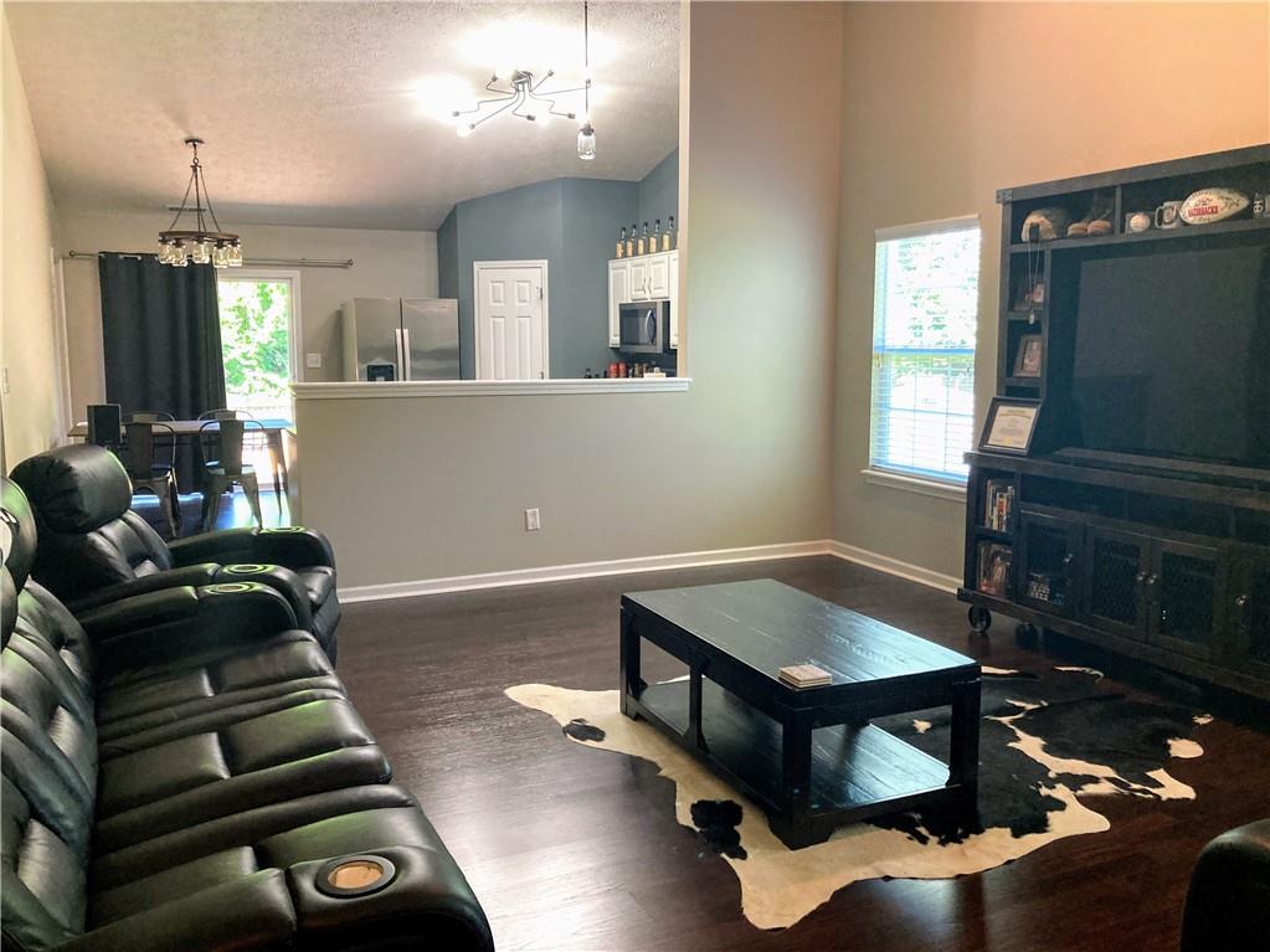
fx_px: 1027
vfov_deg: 49.7
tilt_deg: -5.2
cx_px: 635
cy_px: 476
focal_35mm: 28
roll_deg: -0.8
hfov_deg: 63.4
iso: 160
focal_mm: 3.99
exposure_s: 1/60
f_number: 1.8
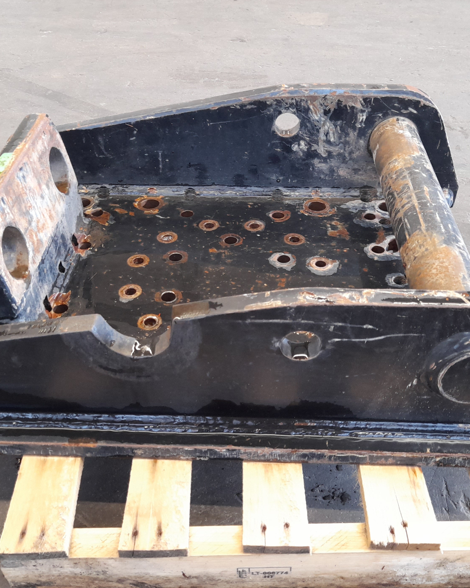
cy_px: 311
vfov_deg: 51.5
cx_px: 234
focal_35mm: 35
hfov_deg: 42.2
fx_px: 609
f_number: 2
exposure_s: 1/50
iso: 250
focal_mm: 4.6
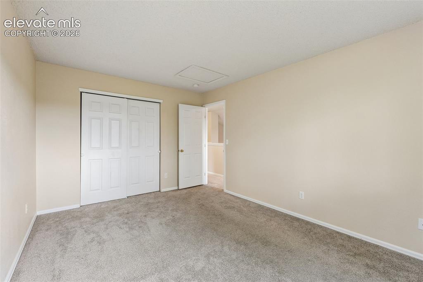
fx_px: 176
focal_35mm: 15
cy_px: 141
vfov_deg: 77.3
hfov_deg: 100.4
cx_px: 212
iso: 640
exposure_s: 1/15
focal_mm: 10
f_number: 9
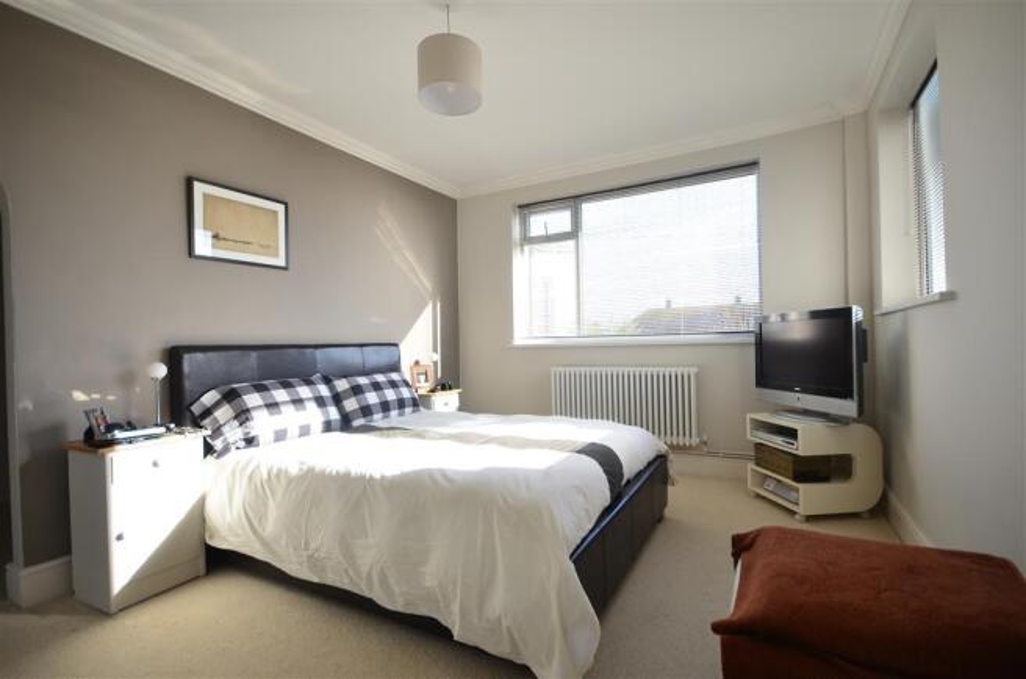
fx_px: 469
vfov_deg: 71.8
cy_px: 340
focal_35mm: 16
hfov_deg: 95.1
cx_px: 513
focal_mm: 11
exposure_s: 1/100
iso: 200
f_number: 5.6
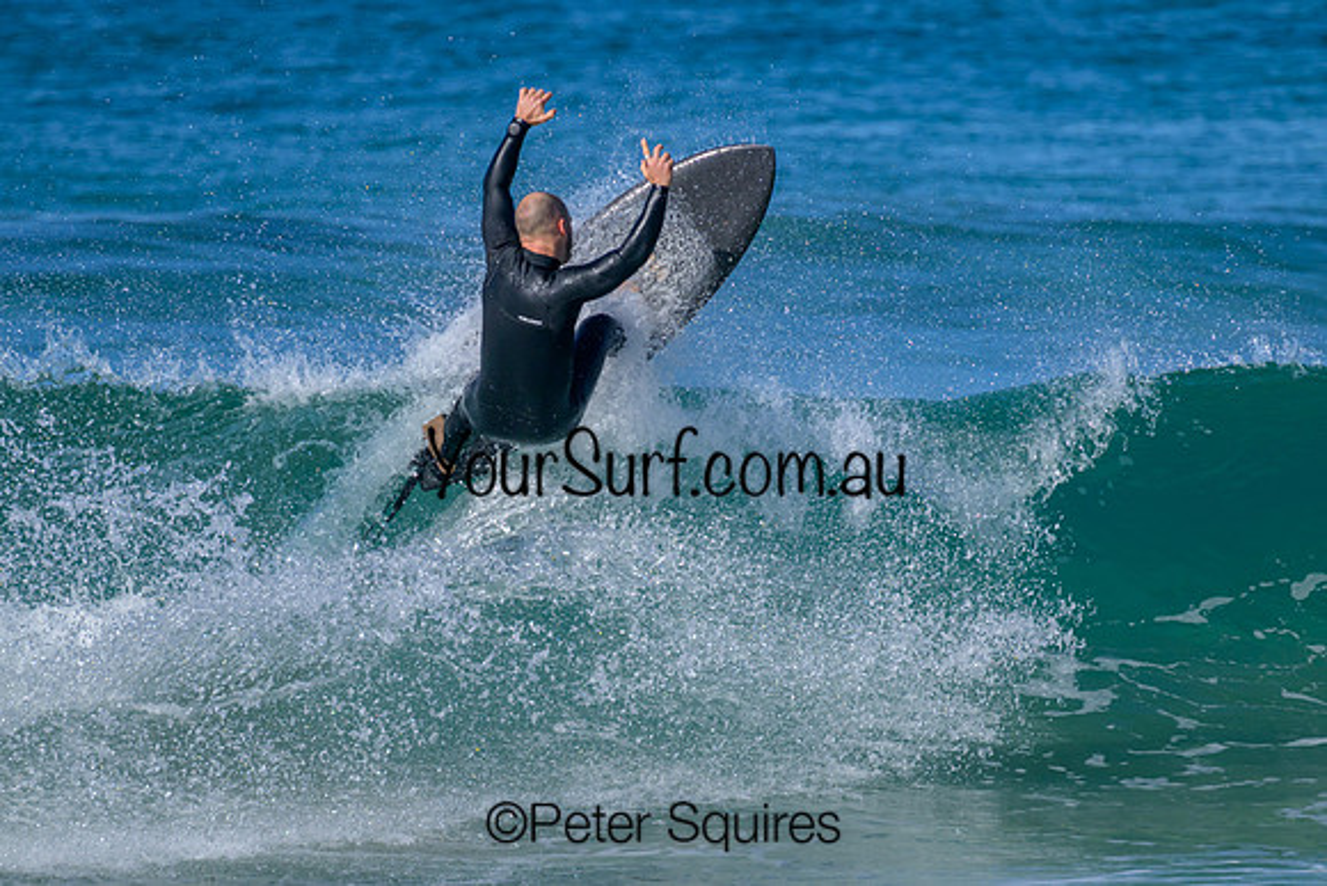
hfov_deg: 2.7
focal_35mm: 770
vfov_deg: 1.8
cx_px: 741
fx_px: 28394
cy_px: 550
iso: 500
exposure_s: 1/2000
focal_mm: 560
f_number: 8
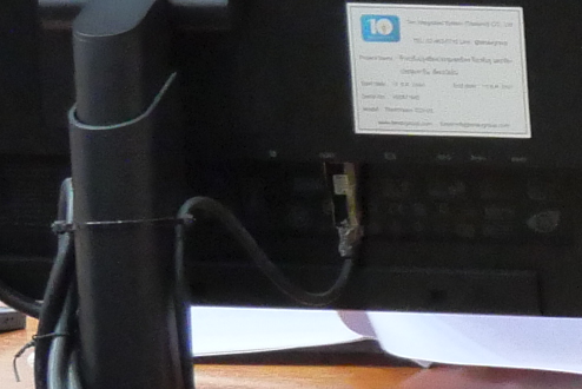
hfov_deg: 4.6
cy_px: 330
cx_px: 1508
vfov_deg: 3.2
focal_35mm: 436
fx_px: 7053
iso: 2000
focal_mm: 28
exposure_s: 1/30
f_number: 4.7
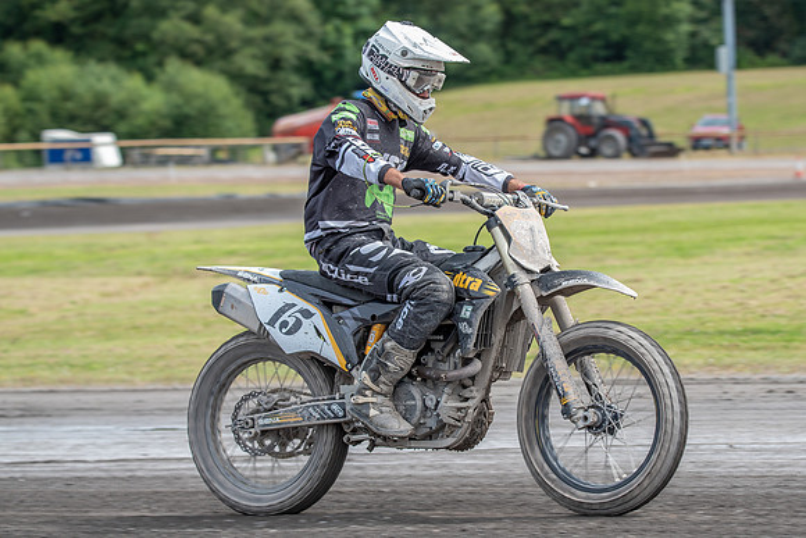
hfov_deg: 9.9
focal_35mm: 208
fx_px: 4667
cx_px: 467
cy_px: 294
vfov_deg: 6.6
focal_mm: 150
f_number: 5.6
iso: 200
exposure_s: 1/400
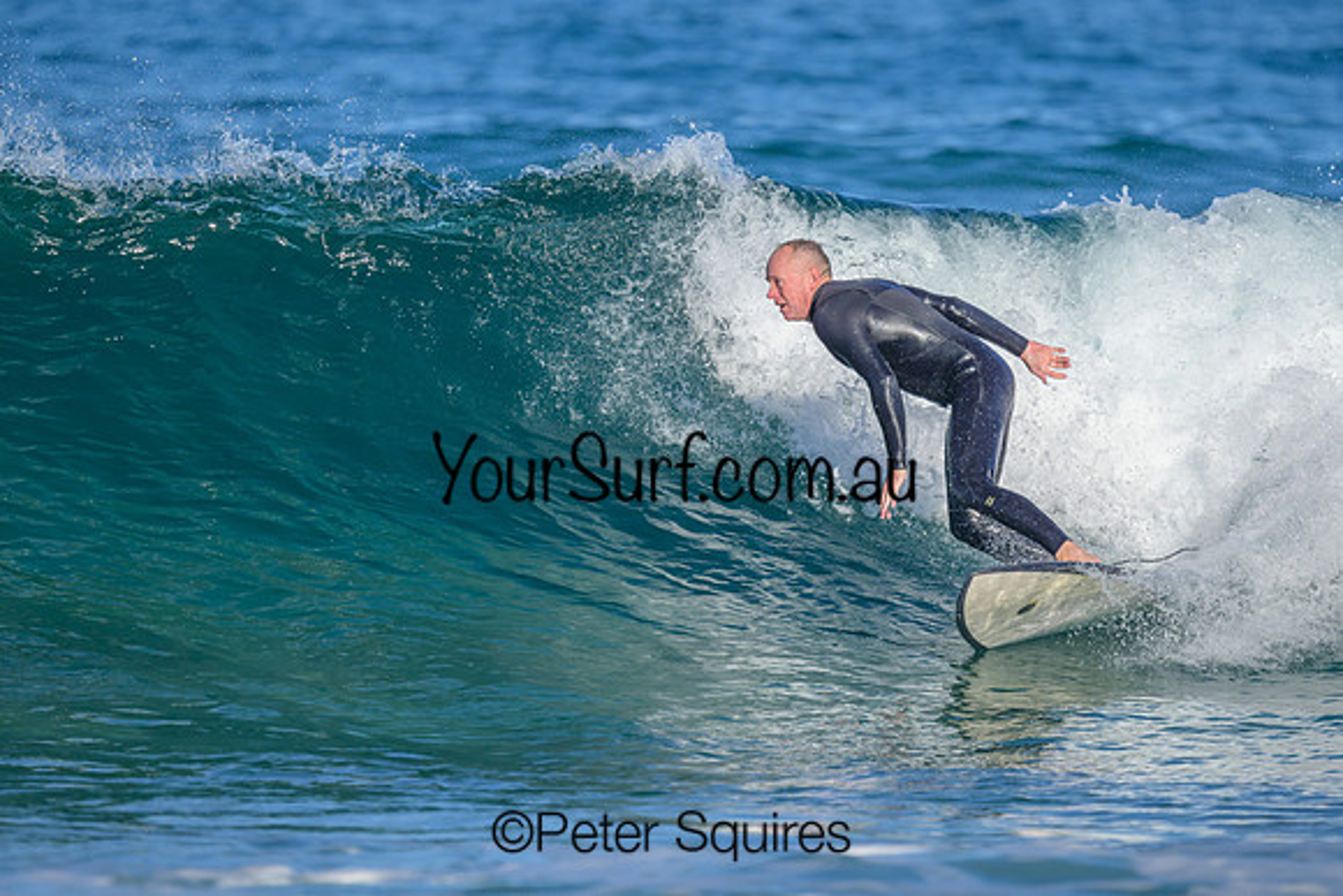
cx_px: 791
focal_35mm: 943
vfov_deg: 1.5
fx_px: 35175
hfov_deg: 2.2
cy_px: 368
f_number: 6.3
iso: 250
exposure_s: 1/2000
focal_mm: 800
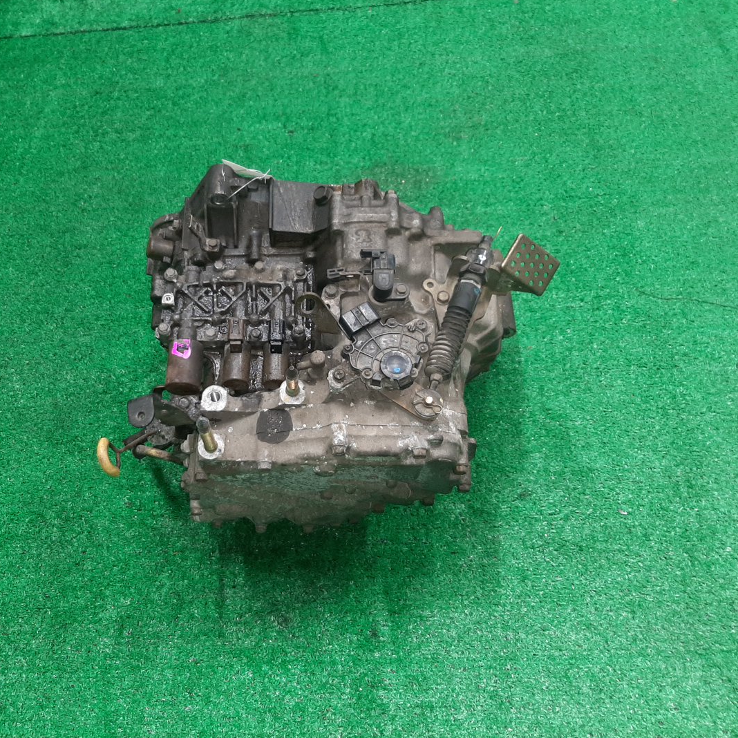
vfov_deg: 52.5
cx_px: 289
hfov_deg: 52.1
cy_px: 366
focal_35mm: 31
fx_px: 748
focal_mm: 3.93
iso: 163
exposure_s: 1/50
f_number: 1.7
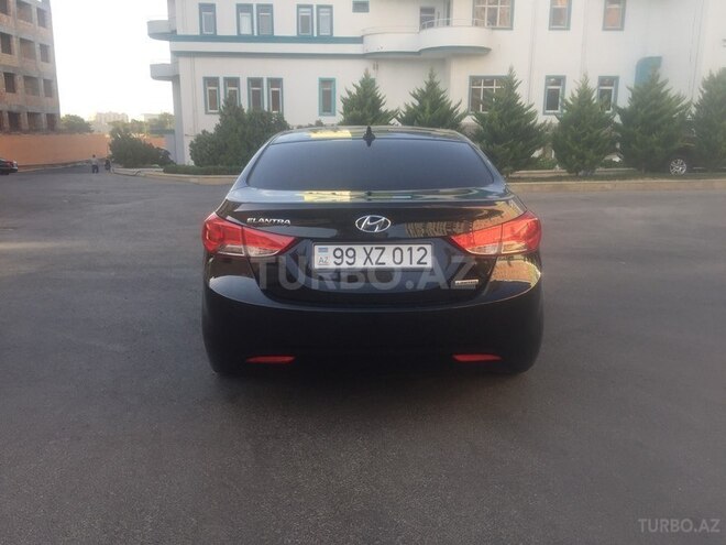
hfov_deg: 61.7
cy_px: 272
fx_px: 608
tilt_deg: -12.3
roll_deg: -2.3
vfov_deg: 48.2
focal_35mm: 29
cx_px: 363
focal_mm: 4.15
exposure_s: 1/341
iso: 32
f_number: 2.2
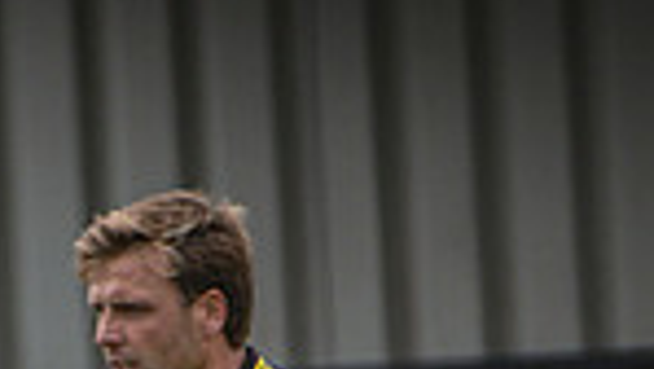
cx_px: 173
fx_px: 49415
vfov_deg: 0.4
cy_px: 874
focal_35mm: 2848
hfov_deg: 0.8
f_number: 4
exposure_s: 1/1600
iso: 400
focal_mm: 400
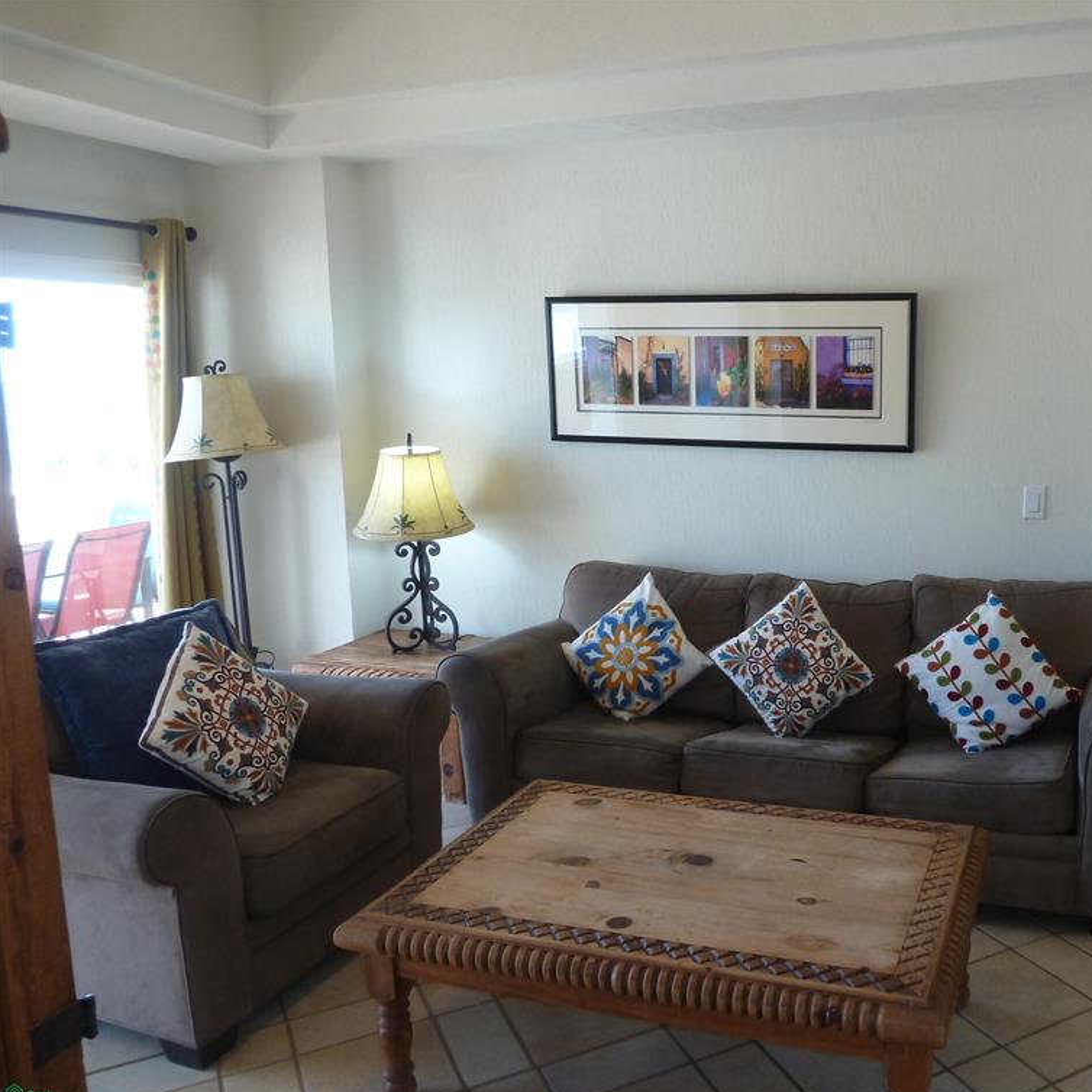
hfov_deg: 52.8
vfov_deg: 54.0
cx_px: 740
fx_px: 1071
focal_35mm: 30
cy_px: 553
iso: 125
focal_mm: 4.1
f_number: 3.3
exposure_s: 1/30
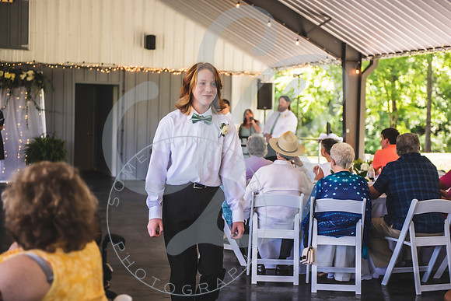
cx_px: 226
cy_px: 150
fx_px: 877
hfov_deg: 28.8
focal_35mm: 70
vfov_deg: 19.5
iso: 400
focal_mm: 70
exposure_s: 1/200
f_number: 2.8
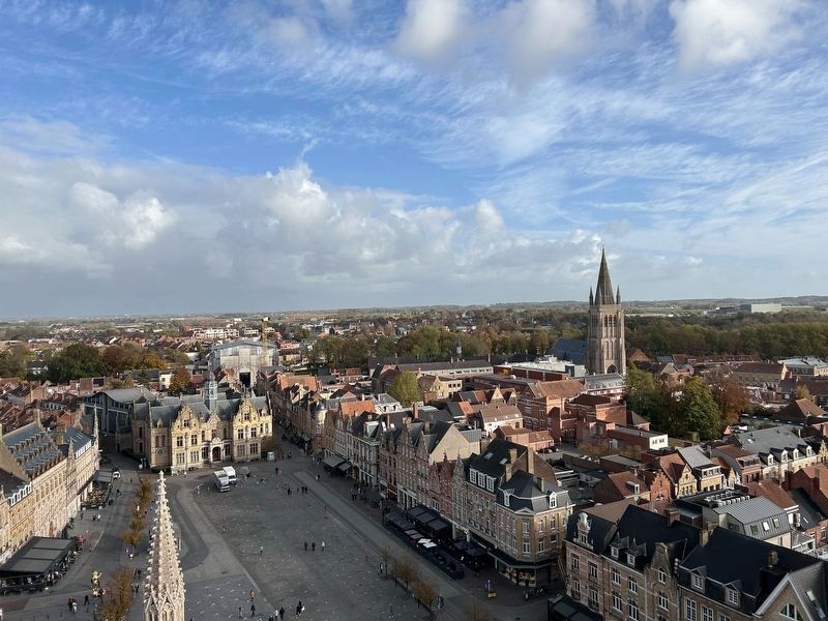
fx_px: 622
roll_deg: +3.4
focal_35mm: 26
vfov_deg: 53.1
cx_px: 414
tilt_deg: -0.7
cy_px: 310
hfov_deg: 67.3
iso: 50
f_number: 1.5
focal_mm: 5.7
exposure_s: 1/3831
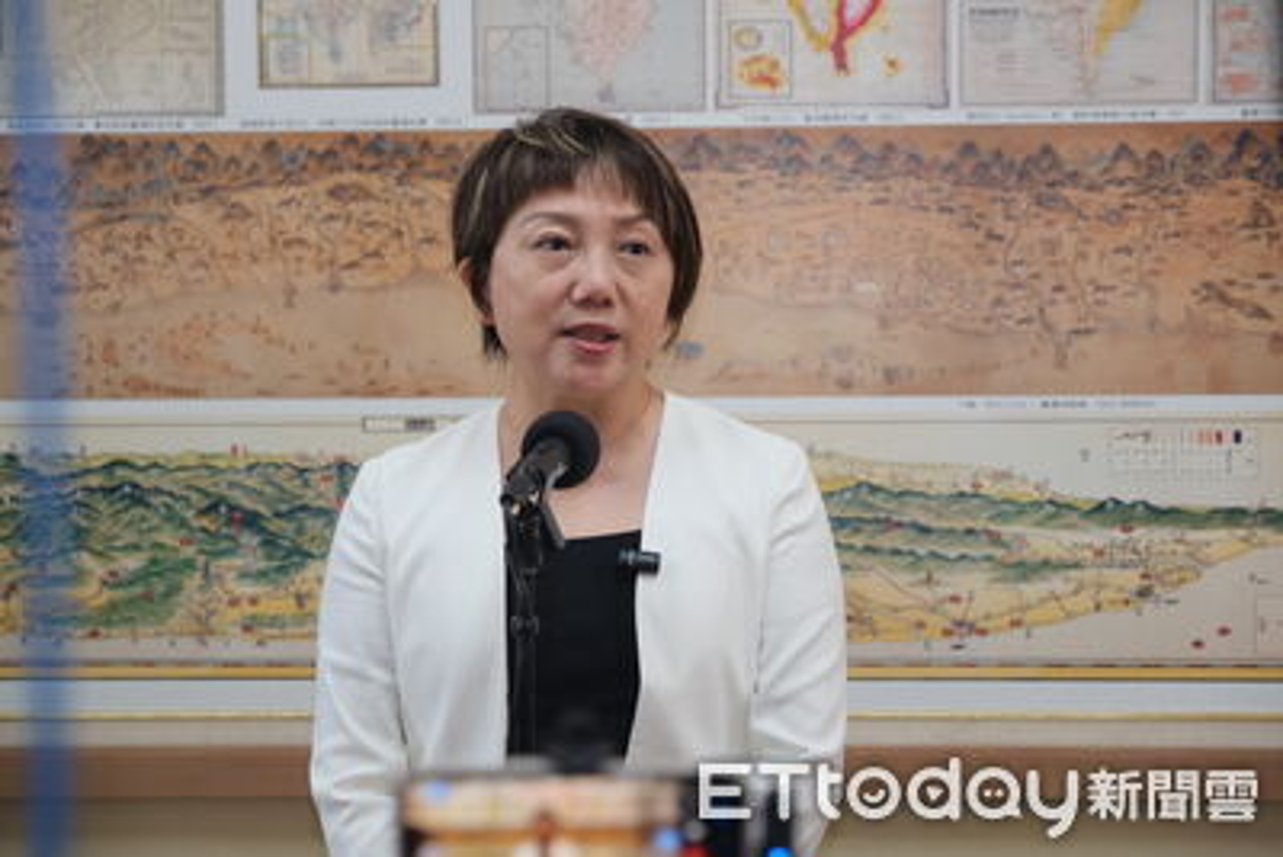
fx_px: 2959
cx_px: 642
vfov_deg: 16.5
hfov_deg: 24.5
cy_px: 428
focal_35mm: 83
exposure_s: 1/200
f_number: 2.8
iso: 2000
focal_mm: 55
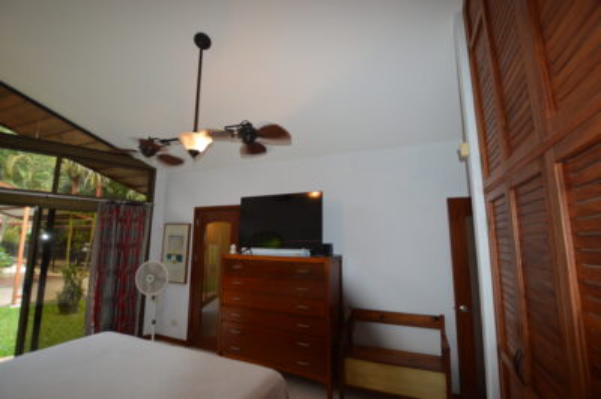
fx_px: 250
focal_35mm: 15
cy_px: 200
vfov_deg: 77.2
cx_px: 300
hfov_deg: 100.4
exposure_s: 1/60
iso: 640
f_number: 3.5
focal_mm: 10
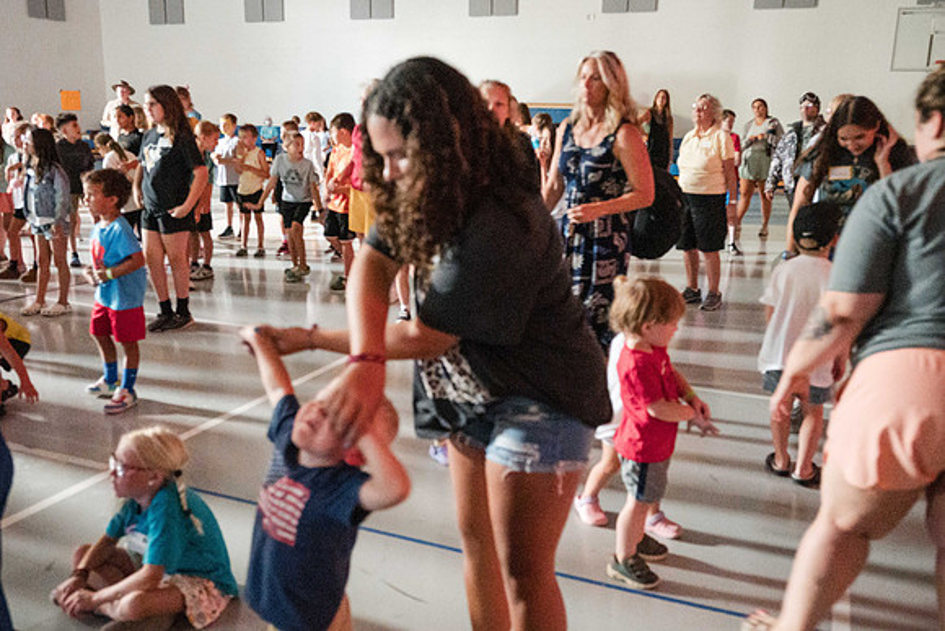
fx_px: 821
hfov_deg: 59.8
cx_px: 467
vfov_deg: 42.0
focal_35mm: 31
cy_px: 312
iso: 25600
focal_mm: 30
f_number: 4
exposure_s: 1/60
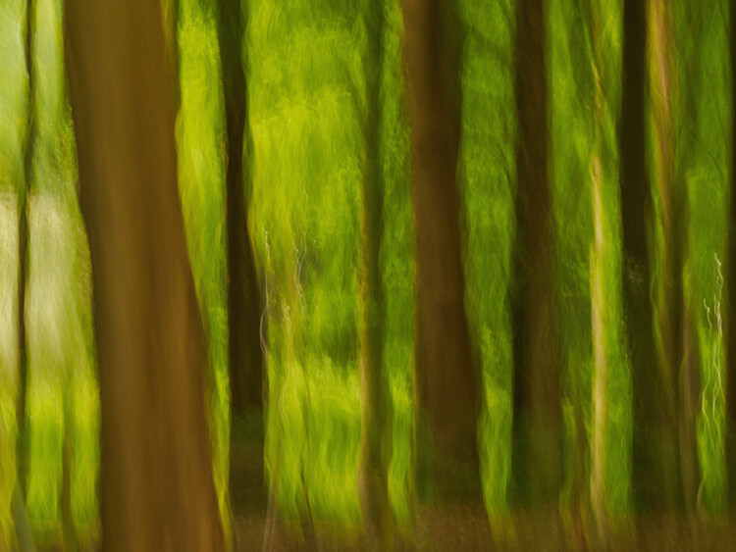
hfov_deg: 11.0
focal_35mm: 180
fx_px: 3828
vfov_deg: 8.3
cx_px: 368
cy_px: 276
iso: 200
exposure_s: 1/1.25
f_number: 10
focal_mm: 90
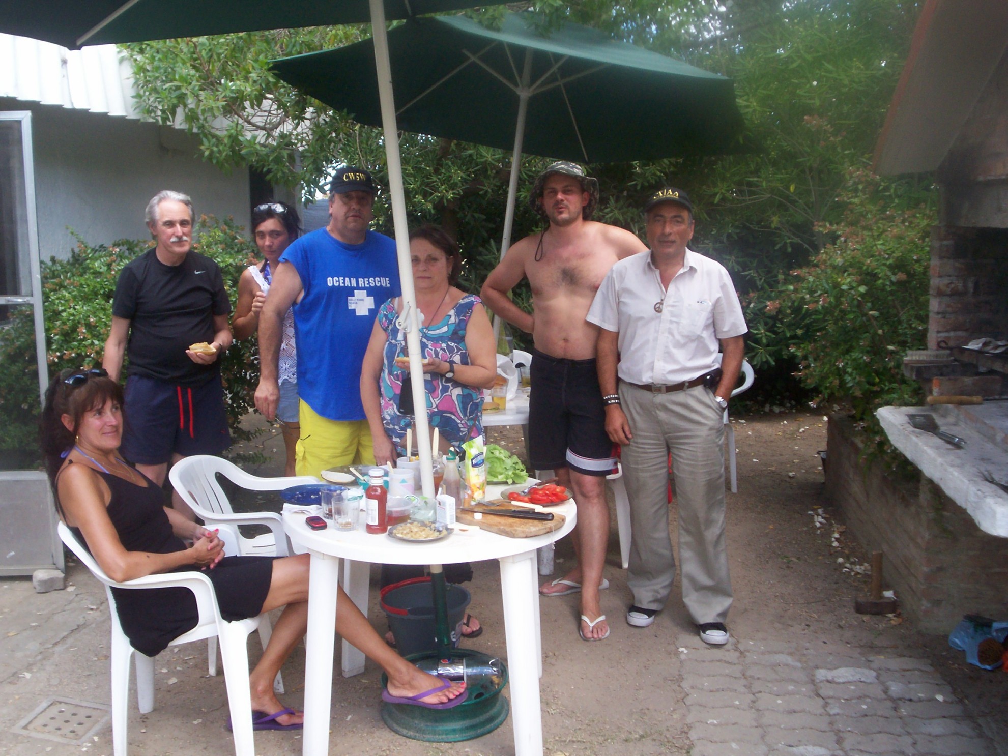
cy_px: 378
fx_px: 1048
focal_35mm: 36
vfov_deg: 39.7
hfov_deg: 51.4
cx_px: 504
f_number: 4.5
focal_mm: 5.9
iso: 100
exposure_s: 1/86.9
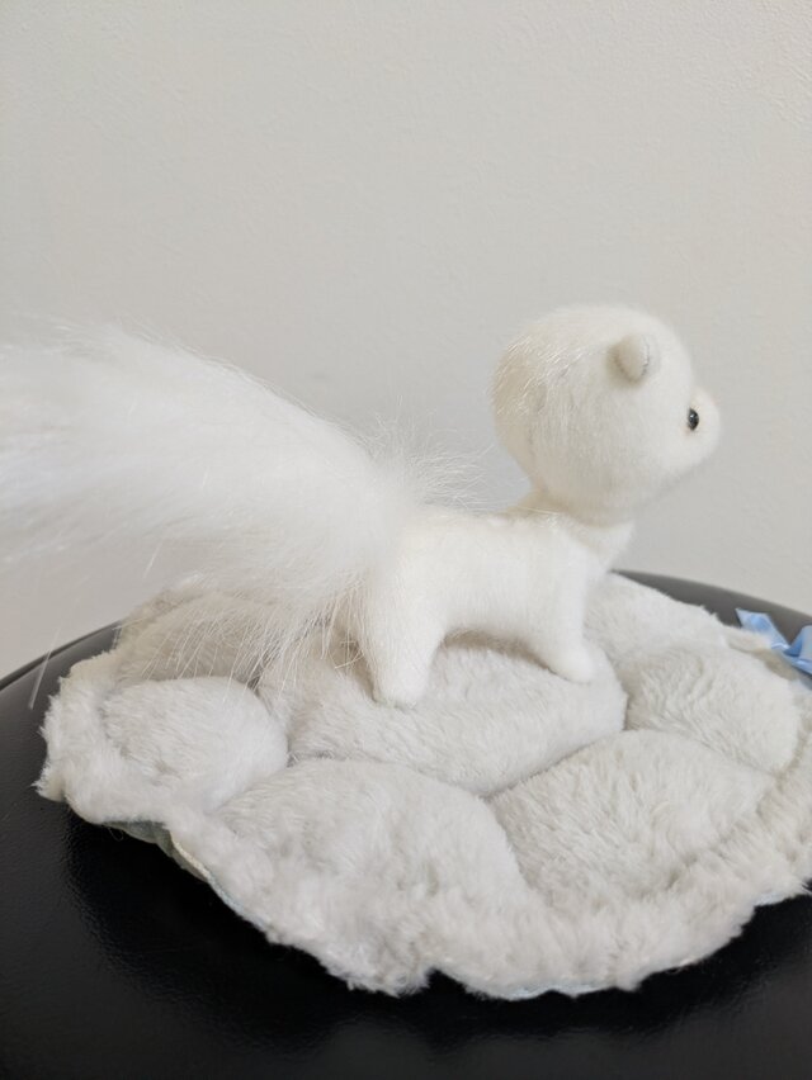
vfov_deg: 69.4
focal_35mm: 25
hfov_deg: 54.9
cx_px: 406
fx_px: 781
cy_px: 540
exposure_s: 1/24
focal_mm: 5.43
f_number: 1.89
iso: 160
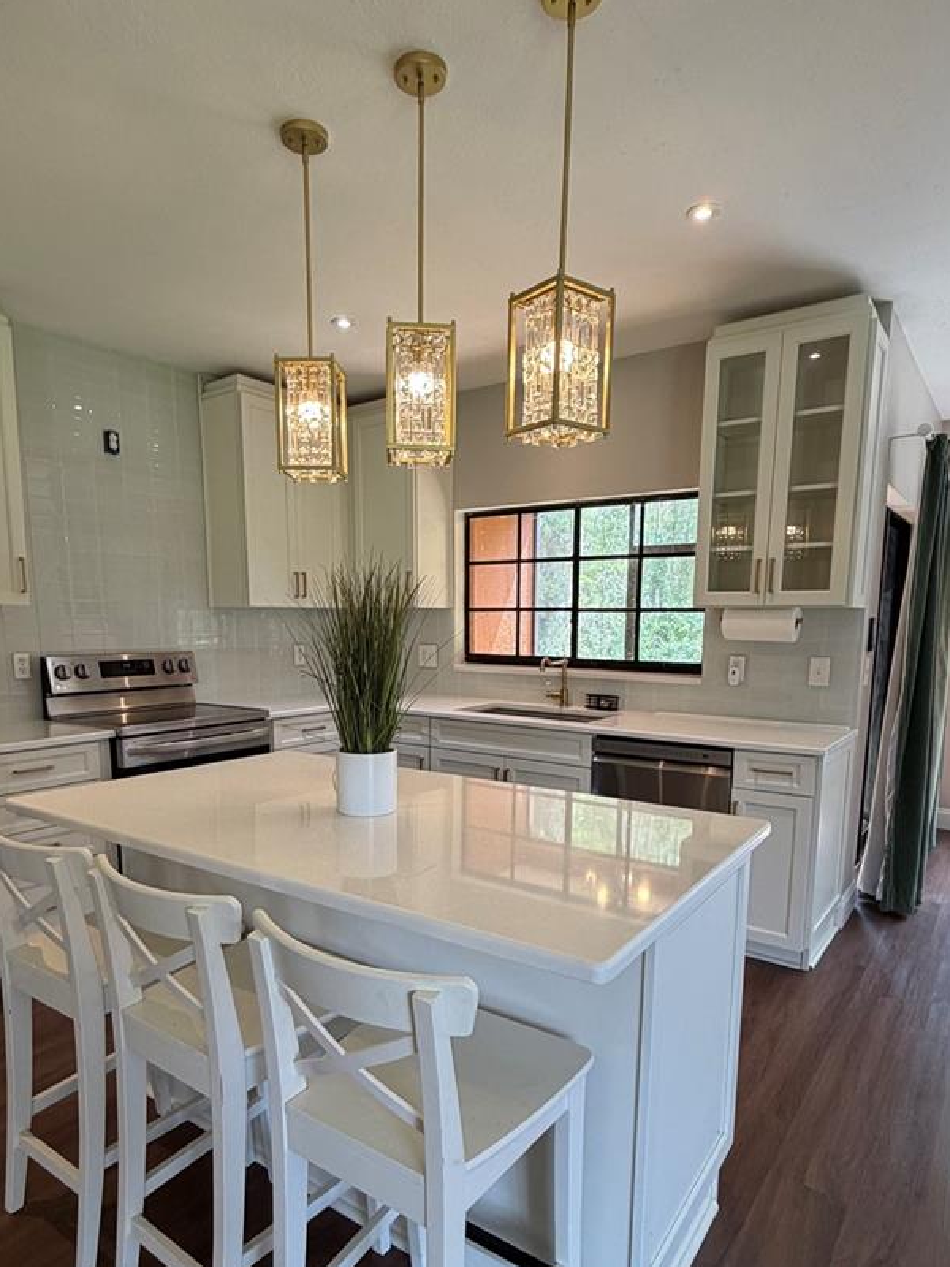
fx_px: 768
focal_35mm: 21
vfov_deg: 78.4
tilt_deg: -8.5
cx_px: 453
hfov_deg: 63.4
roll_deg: +0.2
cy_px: 740
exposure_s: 1/120
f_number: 2.2
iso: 160
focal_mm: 2.22
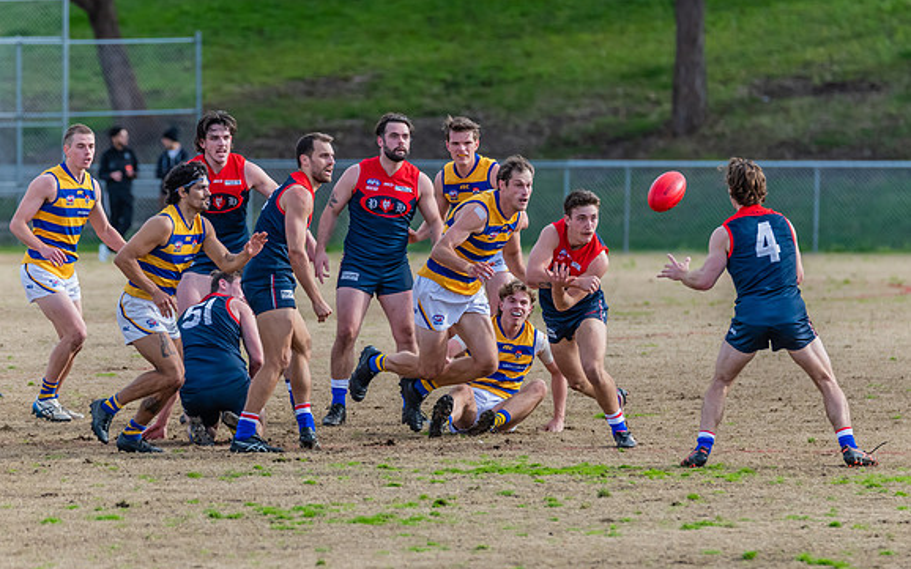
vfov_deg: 2.5
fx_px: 12858
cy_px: 366
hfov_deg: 4.1
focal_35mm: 518
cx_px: 484
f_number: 6
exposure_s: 1/1600
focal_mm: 380
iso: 1100
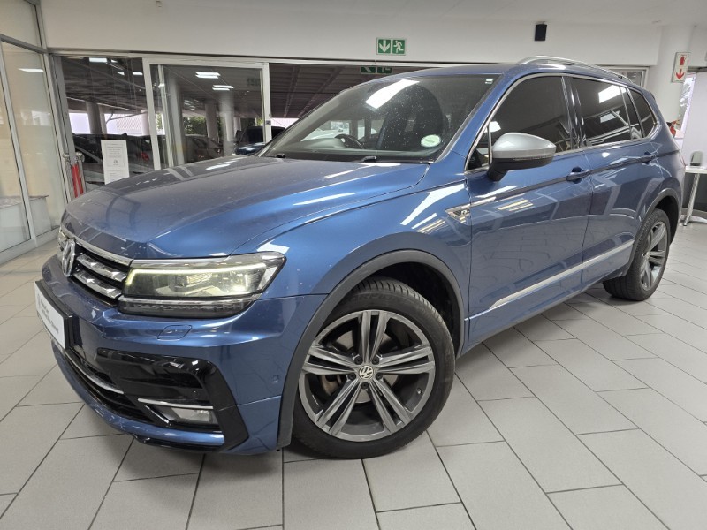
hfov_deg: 73.9
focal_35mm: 23
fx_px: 470
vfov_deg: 58.9
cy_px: 265
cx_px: 354
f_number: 1.7
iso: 250
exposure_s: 1/100
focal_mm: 6.3
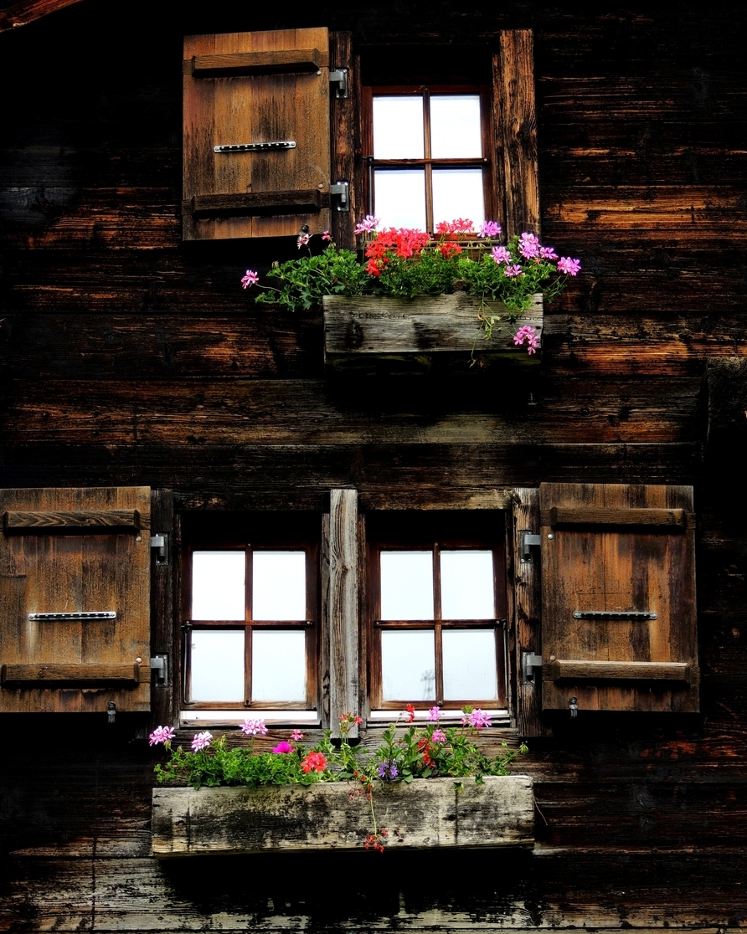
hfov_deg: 12.2
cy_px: 445
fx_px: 3484
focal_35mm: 126
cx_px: 375
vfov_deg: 15.3
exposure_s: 1/100
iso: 125
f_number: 4.2
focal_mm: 21.4
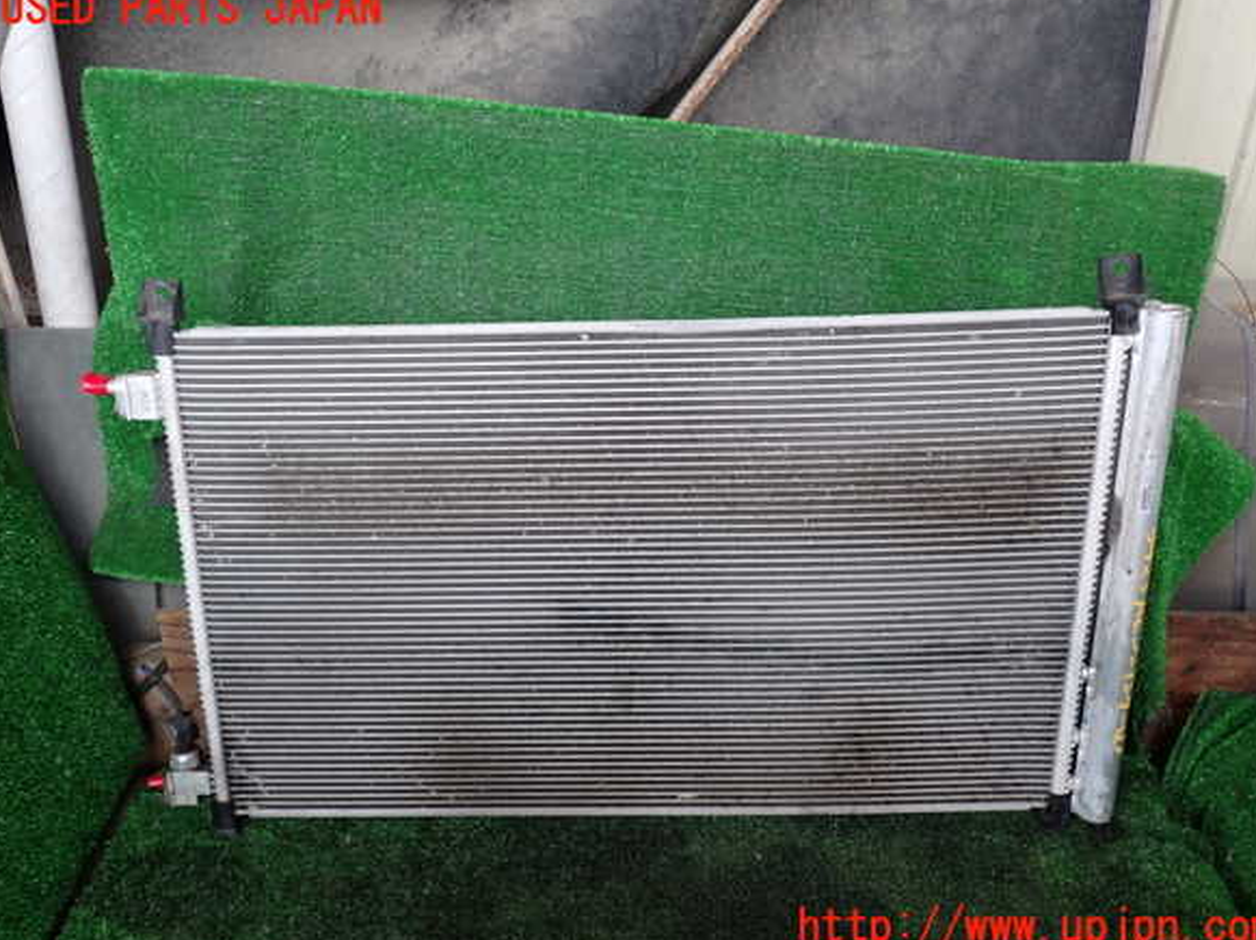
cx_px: 638
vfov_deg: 45.4
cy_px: 469
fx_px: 1124
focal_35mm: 31
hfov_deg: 58.4
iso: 160
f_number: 2.3
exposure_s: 1/60
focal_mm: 5.4
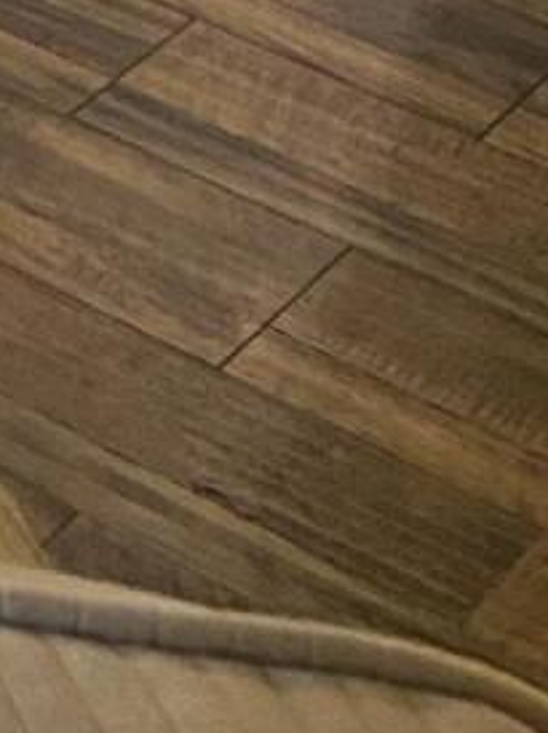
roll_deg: -3.1
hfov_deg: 6.7
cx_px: -1382
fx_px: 4017
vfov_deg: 9.2
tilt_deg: -12.9
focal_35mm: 190
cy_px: -1100
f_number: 1.8
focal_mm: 4.25
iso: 250
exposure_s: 1/60
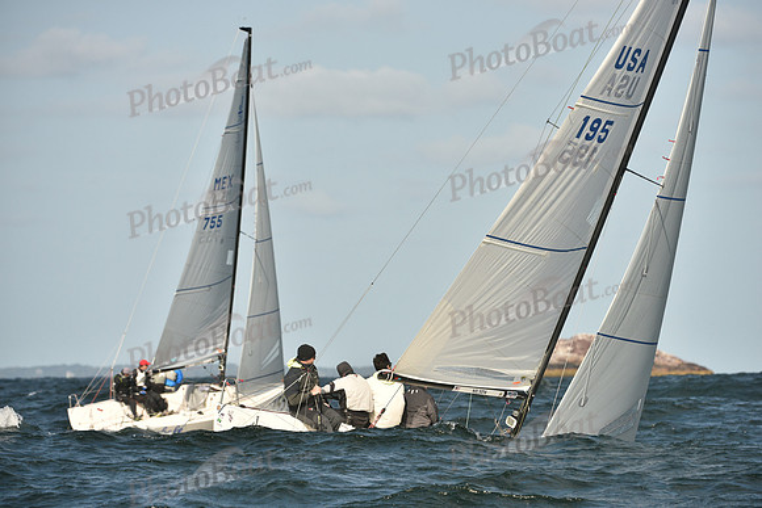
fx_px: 6351
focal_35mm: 300
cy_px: 254
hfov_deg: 6.9
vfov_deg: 4.6
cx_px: 381
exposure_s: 1/1600
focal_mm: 300
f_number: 7.1
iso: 320
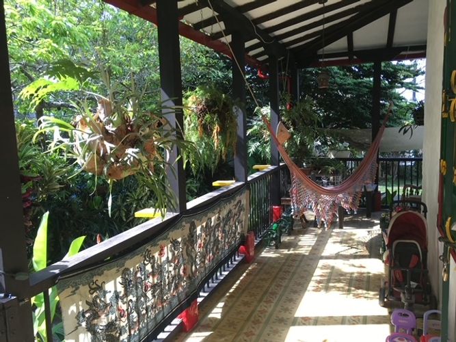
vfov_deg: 48.2
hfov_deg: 61.7
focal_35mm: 29
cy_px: 171
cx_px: 228
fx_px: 382
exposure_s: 1/139
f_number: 2.2
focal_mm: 4.15
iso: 25
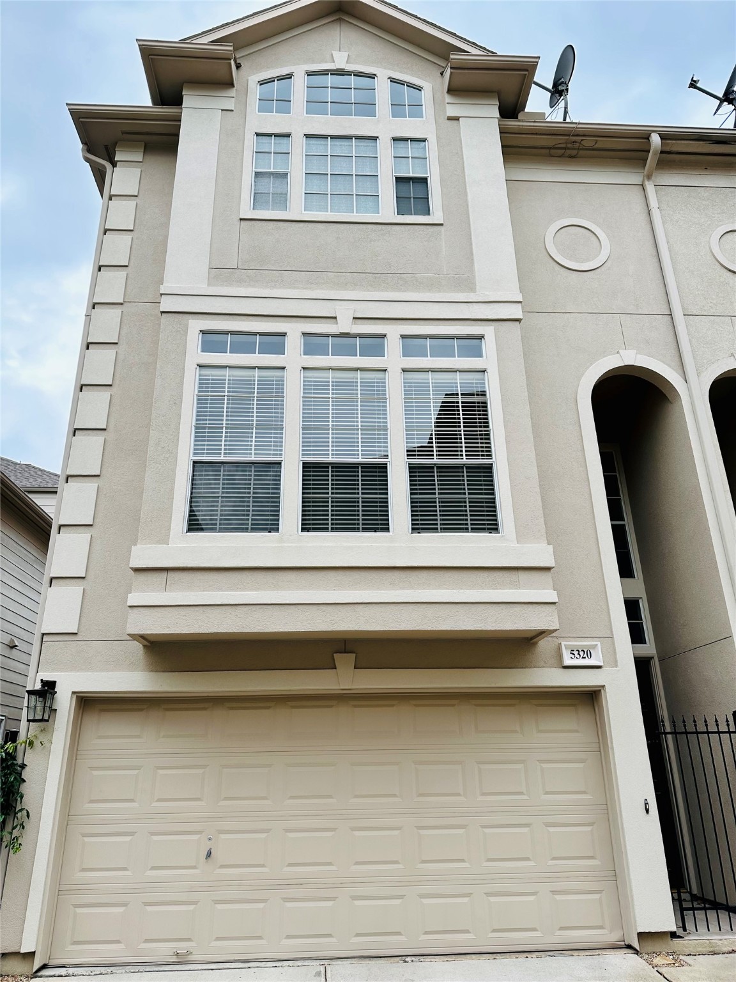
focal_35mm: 24
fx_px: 680
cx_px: 368
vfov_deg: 71.6
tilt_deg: +22.8
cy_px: 491
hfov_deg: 56.8
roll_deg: +1.7
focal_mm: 6.86
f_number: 1.78
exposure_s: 1/406
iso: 80
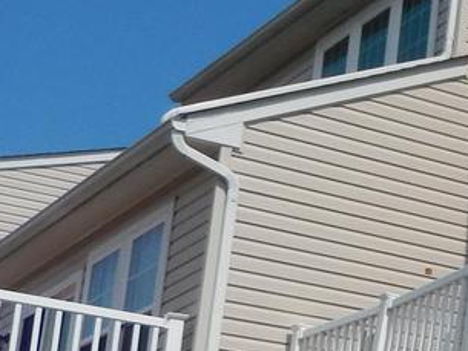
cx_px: 953
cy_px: 300
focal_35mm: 118
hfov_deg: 13.9
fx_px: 1596
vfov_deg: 12.5
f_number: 6.8
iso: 125
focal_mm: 4.5
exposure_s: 1/800
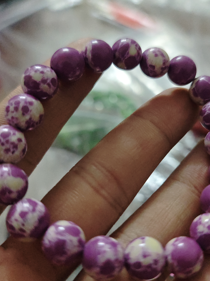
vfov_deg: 56.8
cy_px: 140
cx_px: 123
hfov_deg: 44.0
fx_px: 259
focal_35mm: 32
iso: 2500
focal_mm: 6.55
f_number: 1.6
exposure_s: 1/400
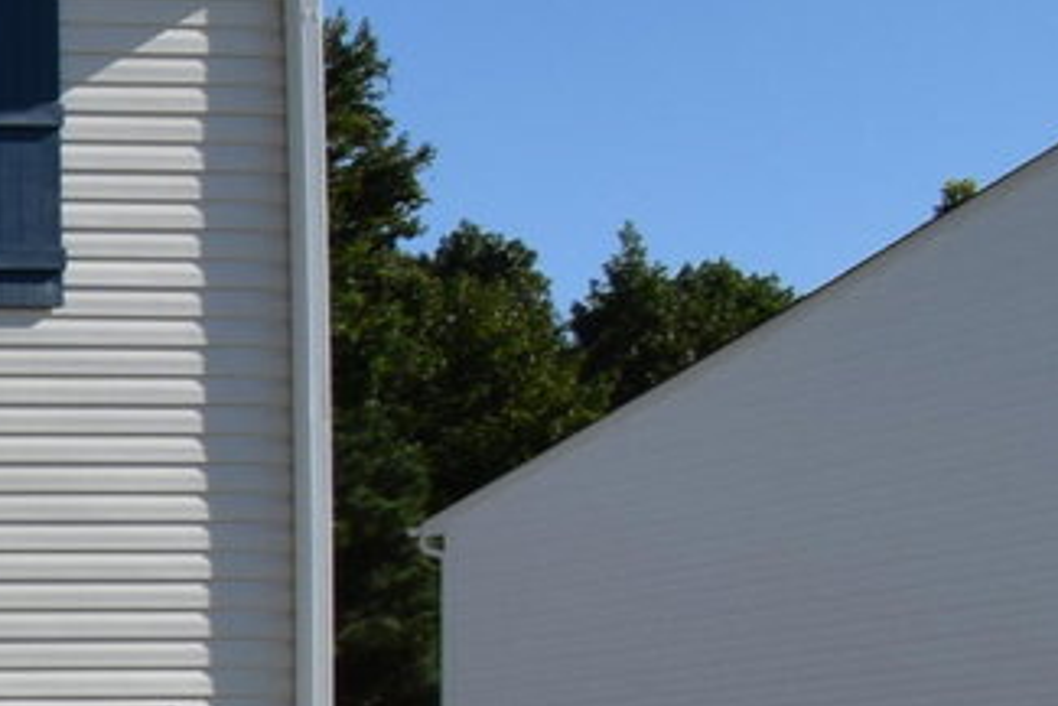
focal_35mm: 83
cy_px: 1005
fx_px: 2440
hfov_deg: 13.3
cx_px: -1758
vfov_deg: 15.4
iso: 200
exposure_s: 1/400
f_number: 10
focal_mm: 10
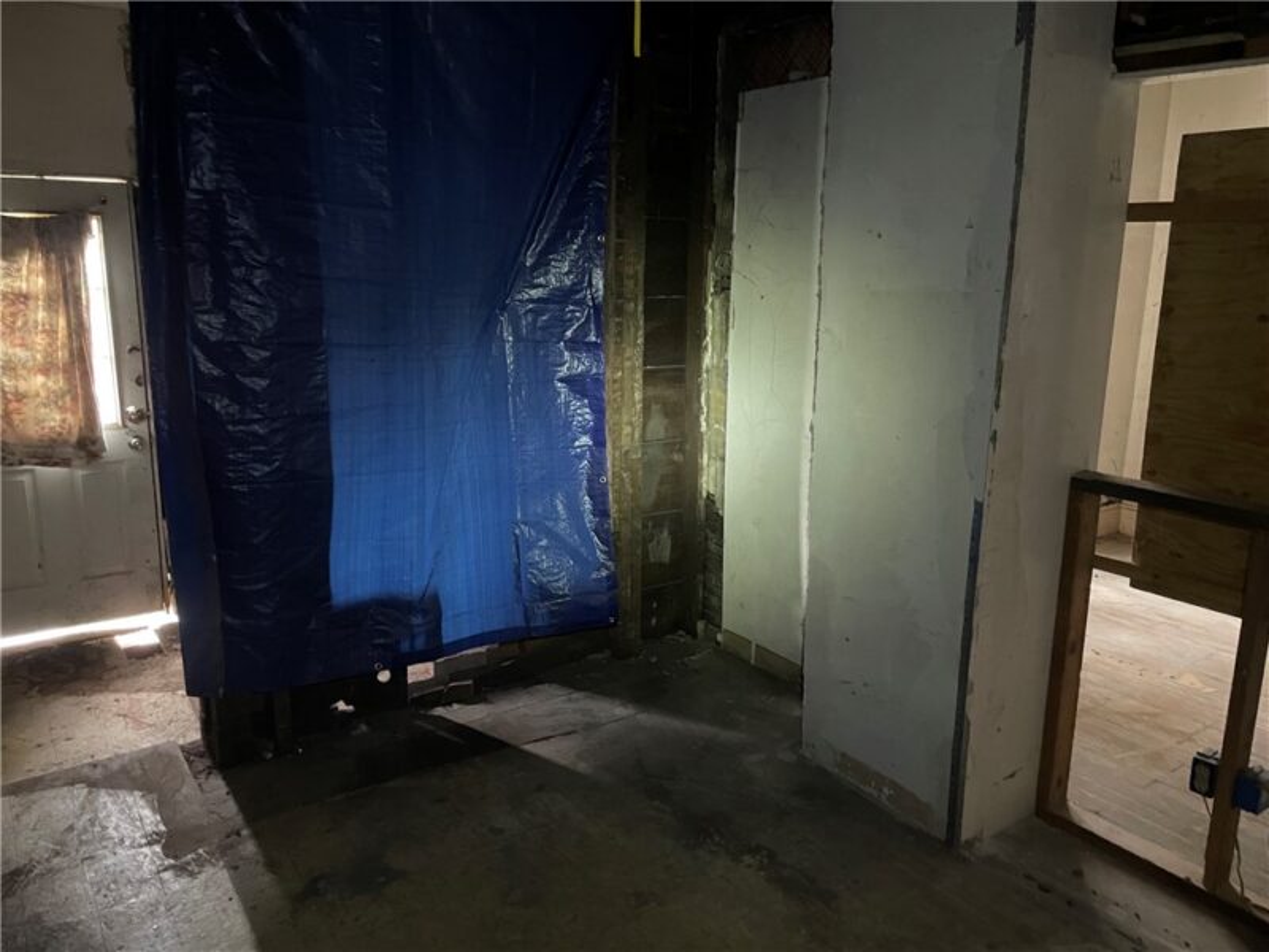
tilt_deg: -11.4
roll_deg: -1.1
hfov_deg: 67.3
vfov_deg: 53.1
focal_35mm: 26
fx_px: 953
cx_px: 634
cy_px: 476
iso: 1000
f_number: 1.6
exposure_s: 1/30
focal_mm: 4.2
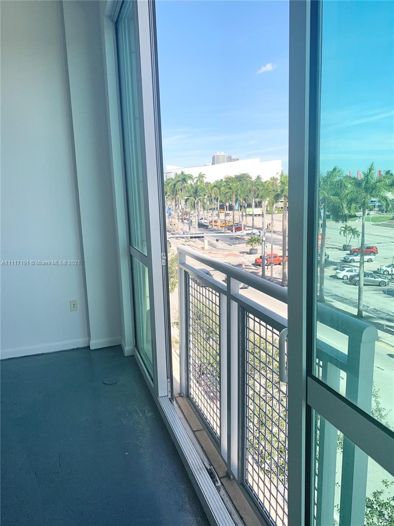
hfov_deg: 53.1
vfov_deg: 67.3
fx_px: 395
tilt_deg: -9.1
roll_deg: +1.8
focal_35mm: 26
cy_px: 263
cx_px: 197
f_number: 1.8
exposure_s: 1/1205
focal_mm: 4.25
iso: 25
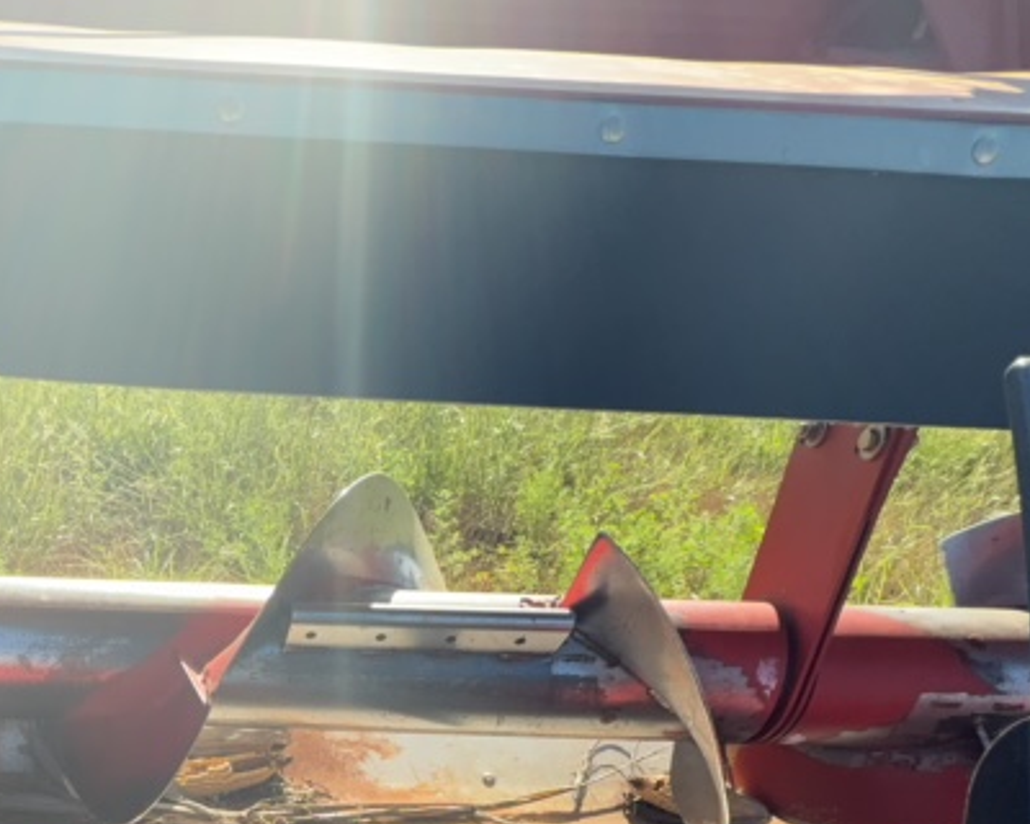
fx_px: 1067
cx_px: 106
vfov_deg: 34.2
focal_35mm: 35
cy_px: 984
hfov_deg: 46.6
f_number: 2.2
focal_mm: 2.22
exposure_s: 1/204
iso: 16
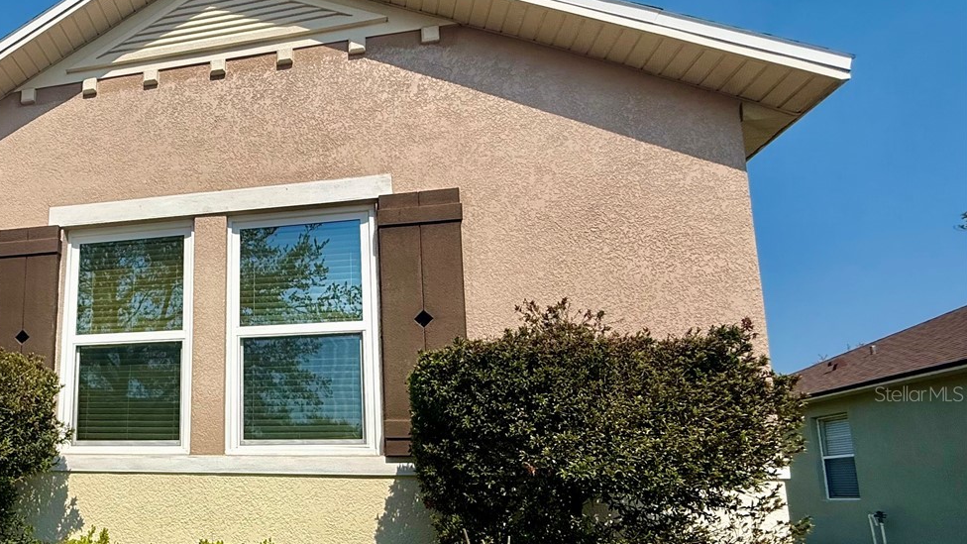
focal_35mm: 25
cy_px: 393
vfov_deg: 44.8
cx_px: 175
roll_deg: -1.4
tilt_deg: +10.2
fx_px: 641
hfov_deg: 66.3
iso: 50
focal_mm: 2.22
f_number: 2.2
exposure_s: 1/4149
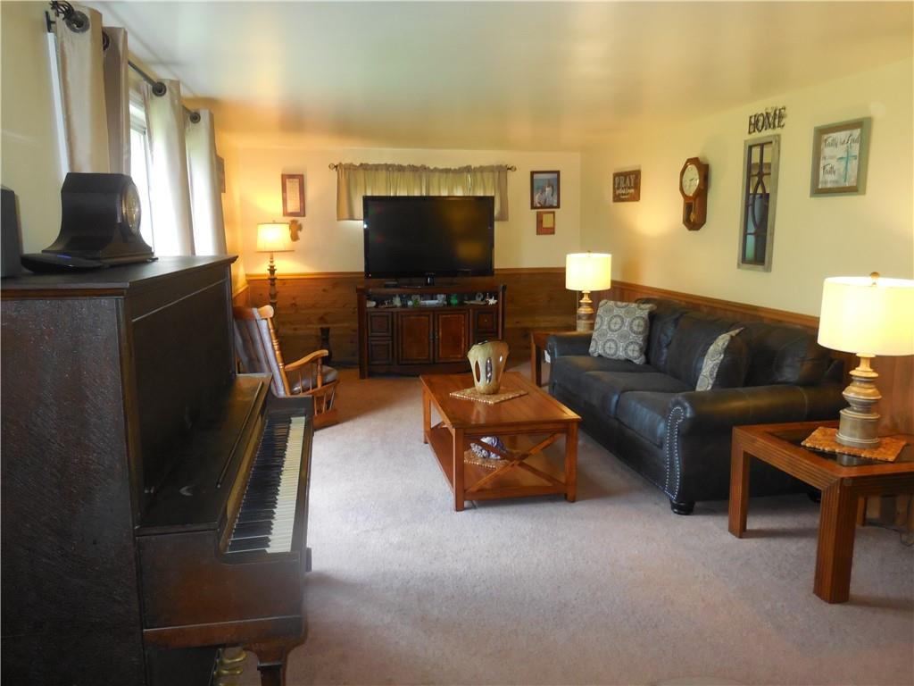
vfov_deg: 54.9
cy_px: 343
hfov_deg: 69.4
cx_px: 457
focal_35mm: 25
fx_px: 660
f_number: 3.1
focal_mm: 4.5
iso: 320
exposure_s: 1/25
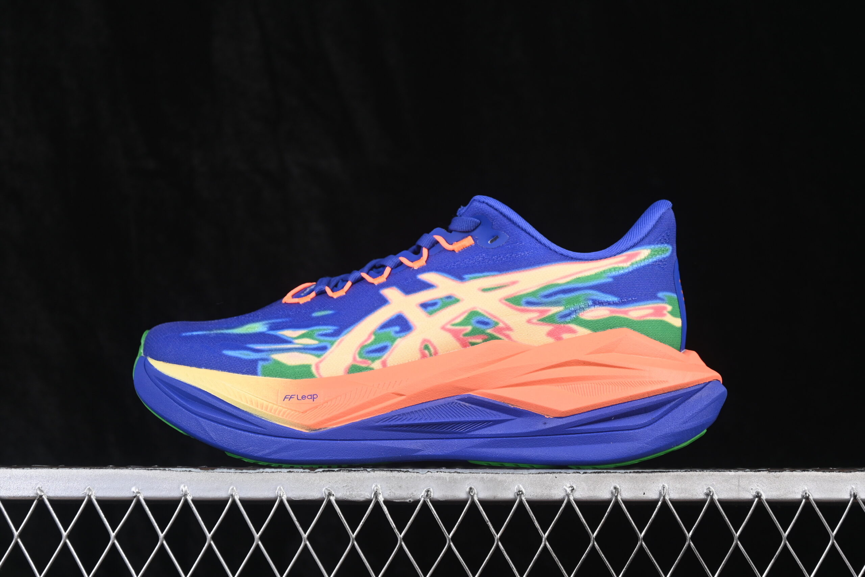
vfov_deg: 18.2
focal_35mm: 75
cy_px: 288
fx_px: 1802
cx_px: 432
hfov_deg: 27.0
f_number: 6.3
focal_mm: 50
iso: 160
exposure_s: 1/60
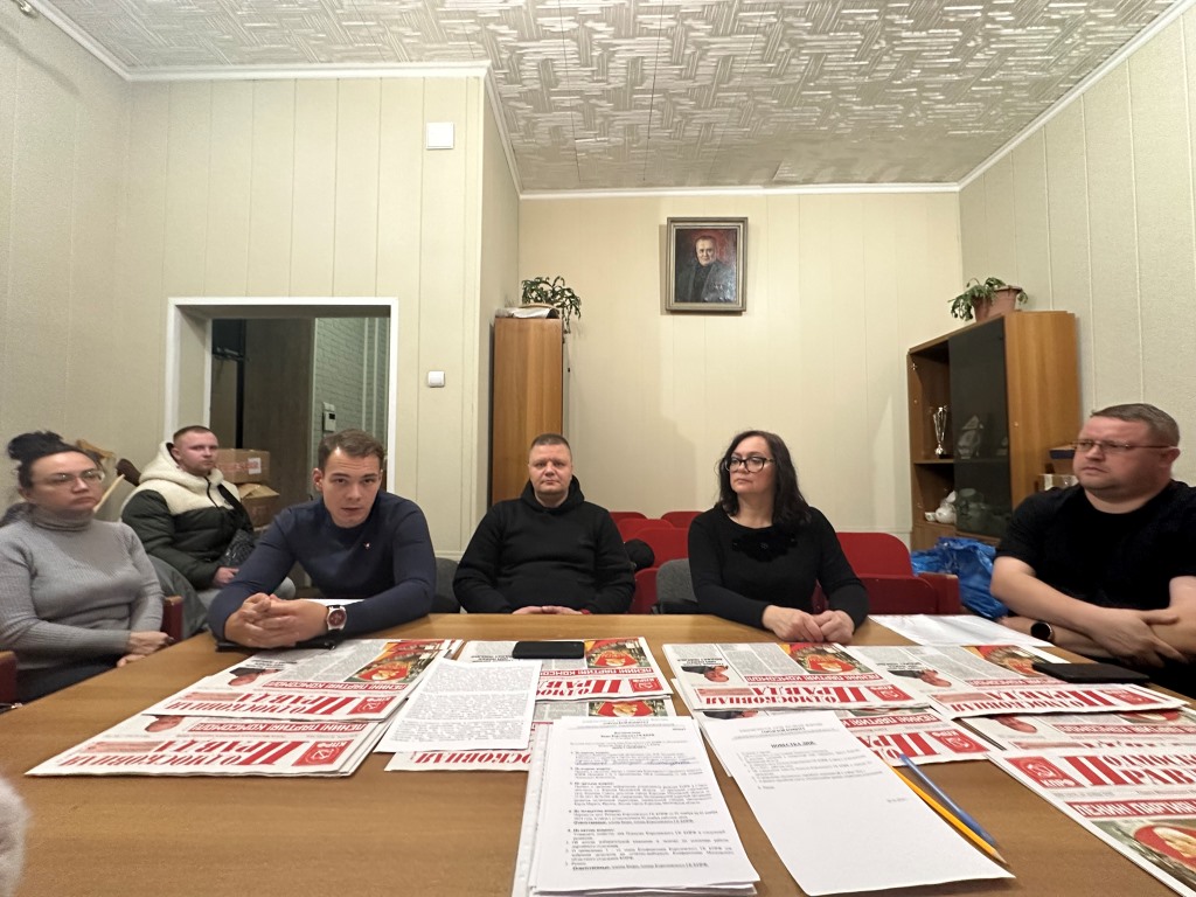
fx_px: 484
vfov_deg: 85.7
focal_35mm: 14
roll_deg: +0.1
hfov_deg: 102.1
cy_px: 448
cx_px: 598
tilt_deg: +3.3
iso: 640
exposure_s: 1/50
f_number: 2.2
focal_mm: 2.22
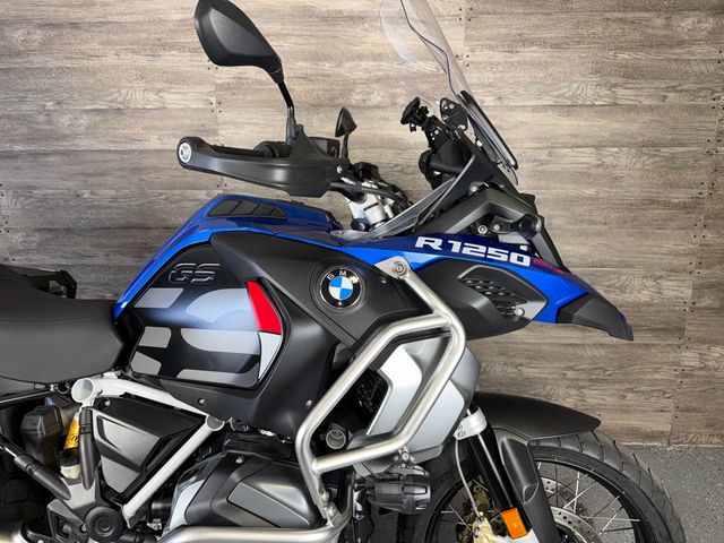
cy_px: 272
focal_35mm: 24
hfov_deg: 71.6
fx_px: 502
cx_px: 362
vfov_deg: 56.8
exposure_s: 1/27
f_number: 1.78
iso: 50
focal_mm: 6.76
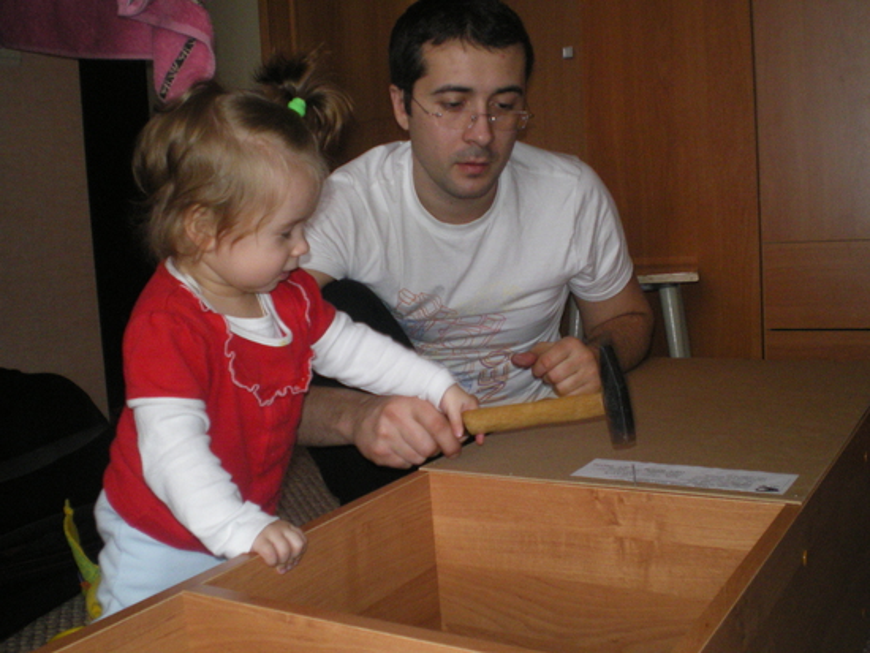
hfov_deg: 49.0
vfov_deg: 37.7
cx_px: 435
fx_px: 955
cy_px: 326
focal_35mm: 38
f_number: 3.1
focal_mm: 6.3
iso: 400
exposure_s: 1/30
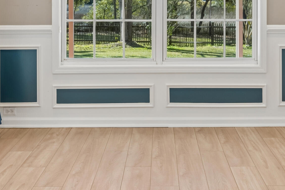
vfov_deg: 23.5
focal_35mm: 55
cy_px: -6
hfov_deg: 36.2
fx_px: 435
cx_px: 163
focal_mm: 21
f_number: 7.1
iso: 400
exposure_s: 1/30
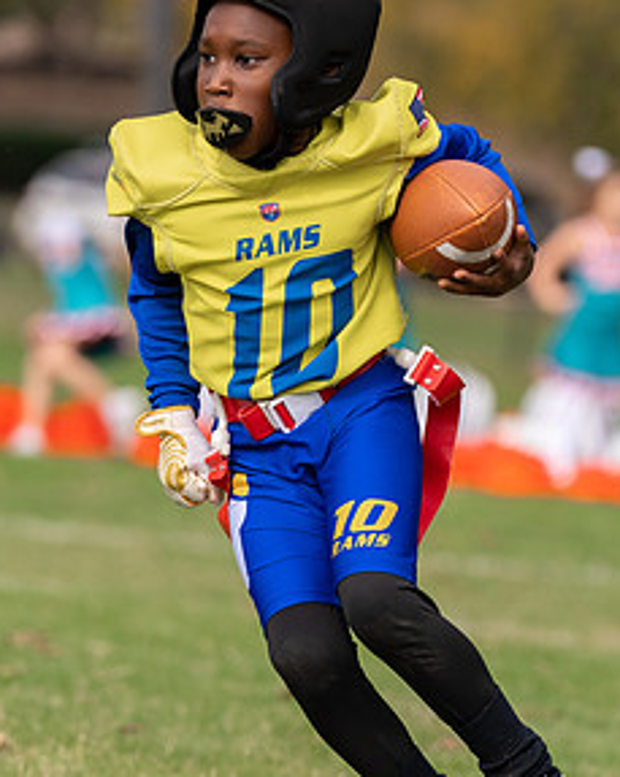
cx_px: 306
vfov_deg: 4.5
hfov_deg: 3.6
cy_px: 496
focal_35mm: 427
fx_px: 9810
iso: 100
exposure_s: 1/1600
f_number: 2.8
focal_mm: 145
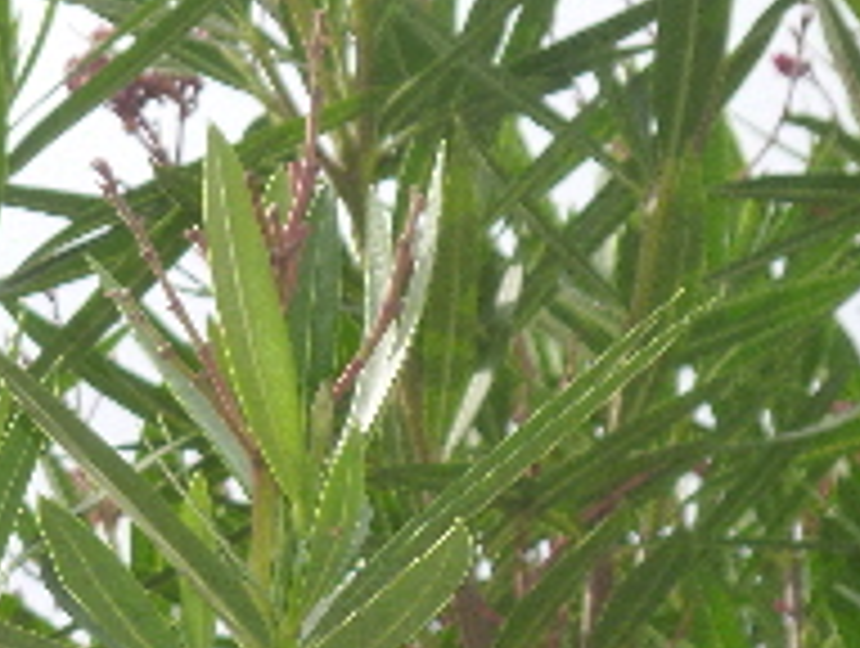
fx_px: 5202
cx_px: -234
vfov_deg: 7.1
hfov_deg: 9.3
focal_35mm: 209
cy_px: 578
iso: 160
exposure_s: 1/500
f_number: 4.6
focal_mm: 14.3
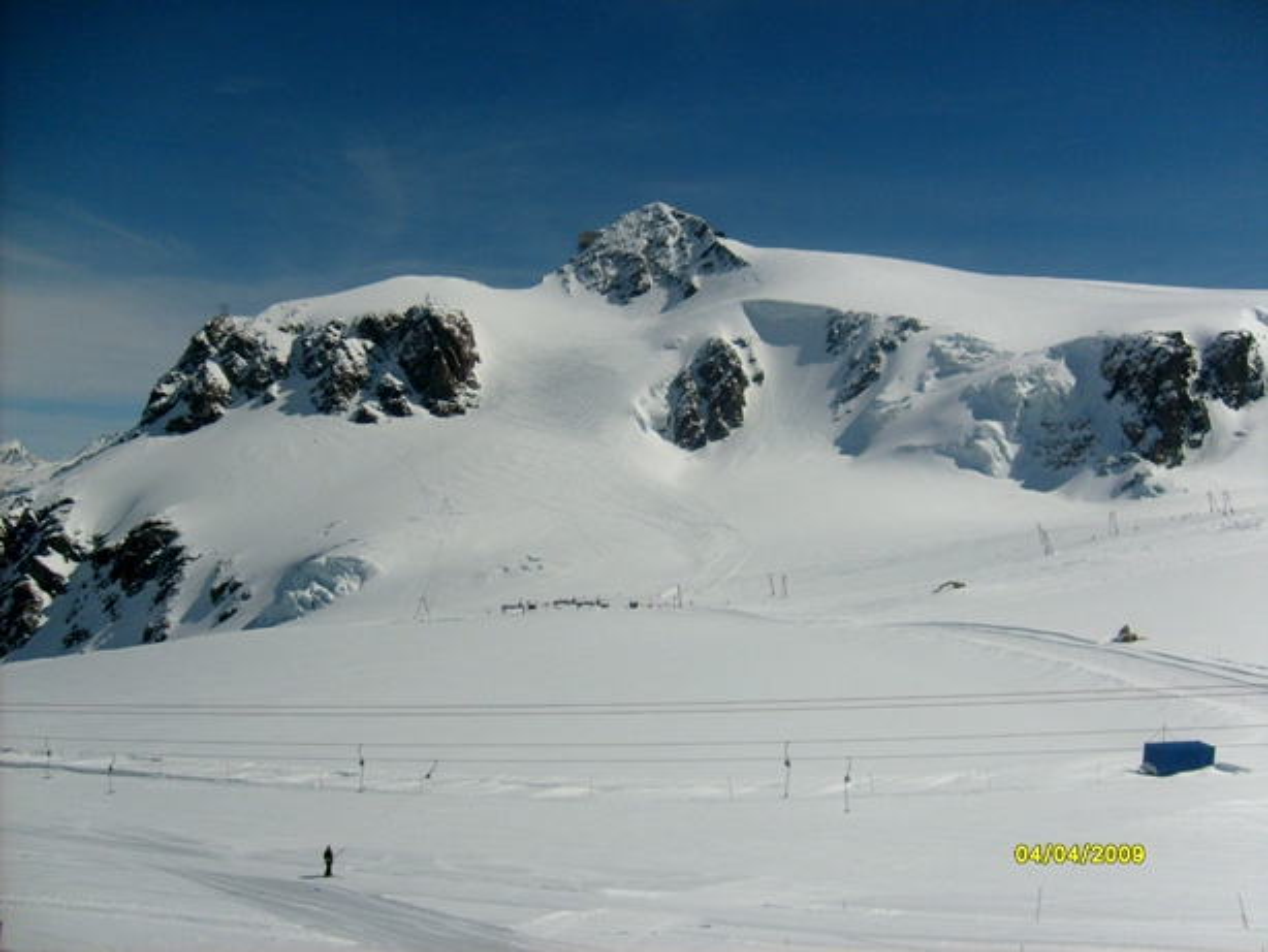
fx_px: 1283
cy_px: 476
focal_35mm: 35
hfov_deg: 52.6
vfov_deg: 40.7
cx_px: 634
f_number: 7.1
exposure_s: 1/1500
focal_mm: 5.8
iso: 80
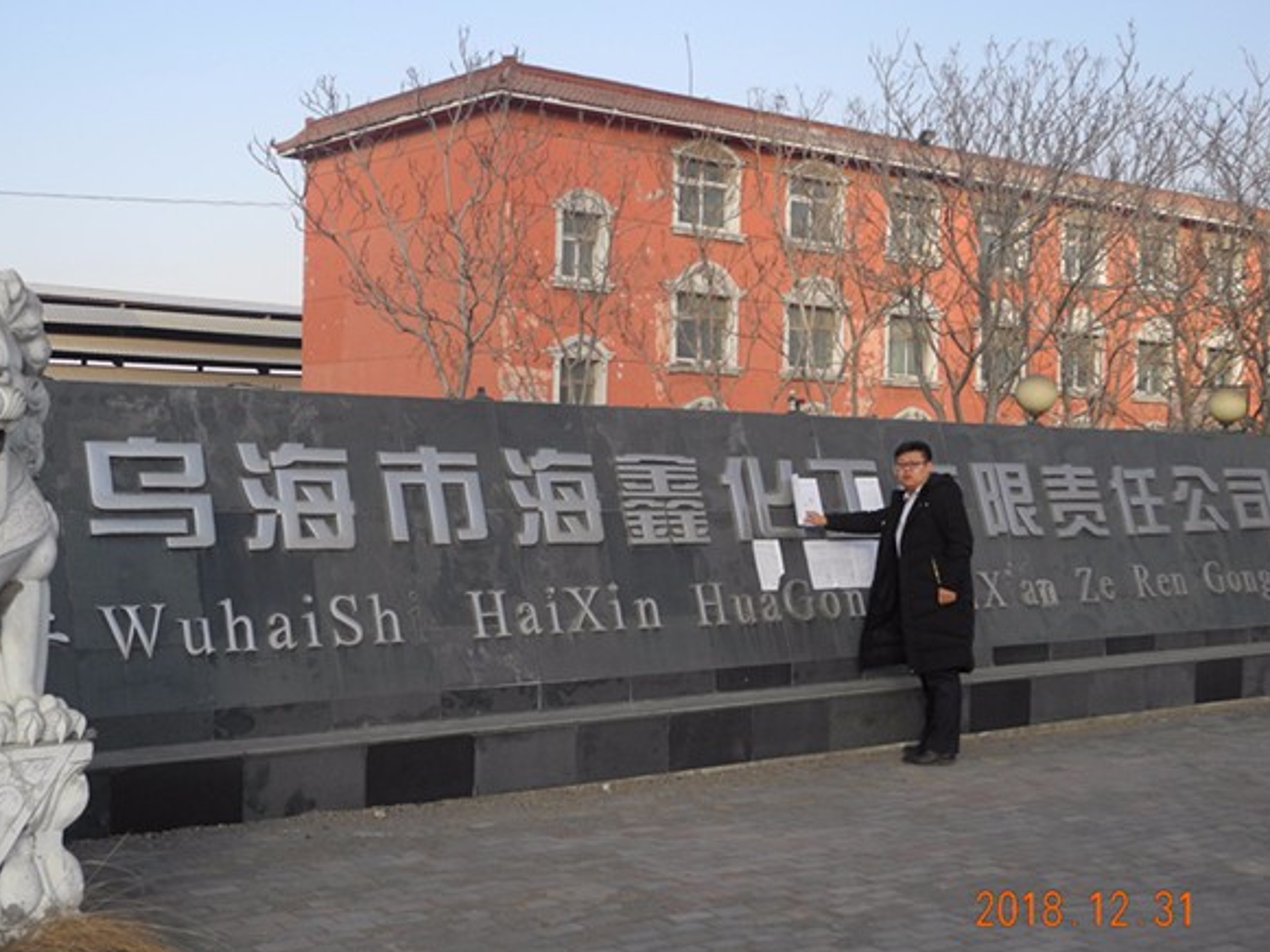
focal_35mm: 47
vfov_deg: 30.9
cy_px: 476
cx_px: 557
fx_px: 1725
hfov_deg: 40.4
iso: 100
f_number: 3.2
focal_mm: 8.8
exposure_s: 1/640
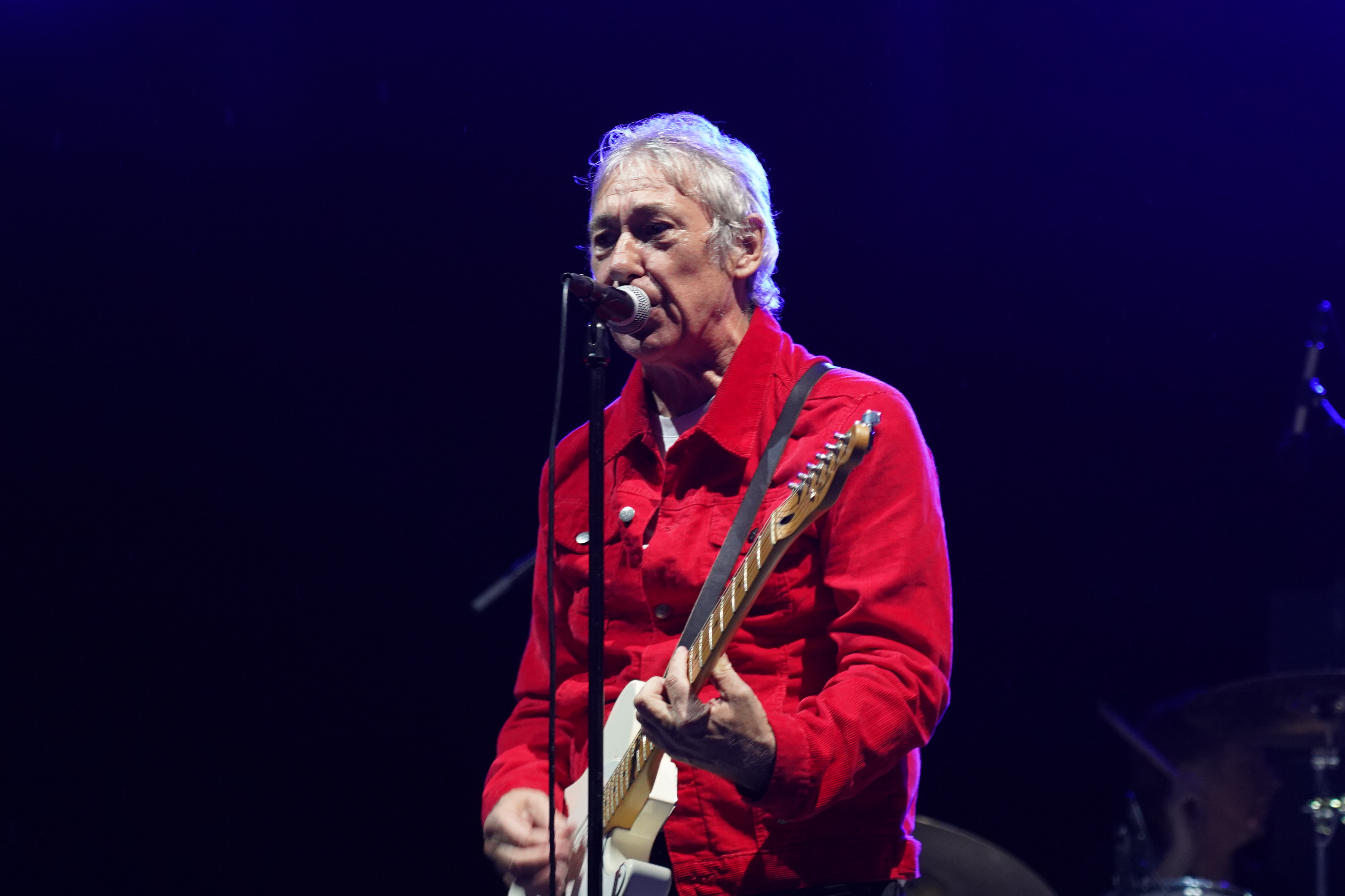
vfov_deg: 10.2
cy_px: 432
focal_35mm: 134
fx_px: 5006
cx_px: 714
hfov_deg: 15.3
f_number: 4
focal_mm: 105
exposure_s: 1/160
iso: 2500
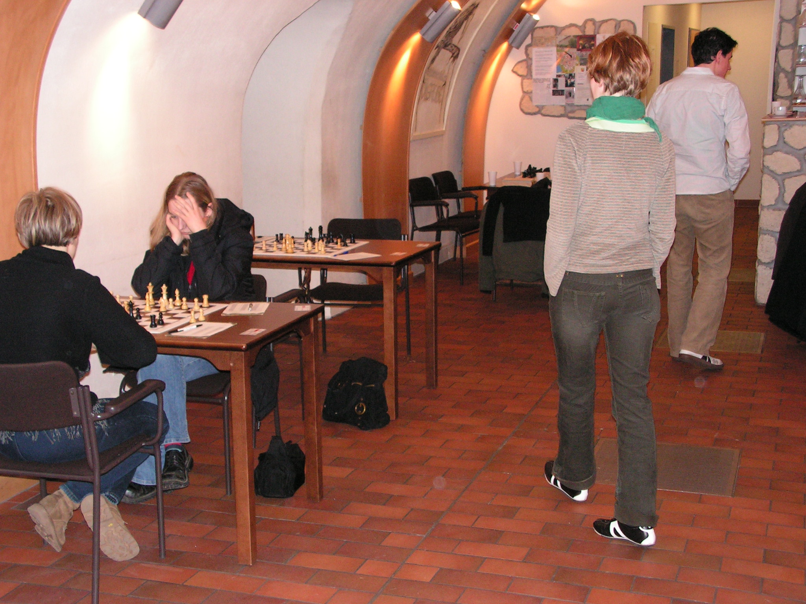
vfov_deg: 29.1
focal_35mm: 50
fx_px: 1164
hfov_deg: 38.2
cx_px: 403
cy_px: 302
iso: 200
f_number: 3.2
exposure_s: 1/40
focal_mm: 8.4
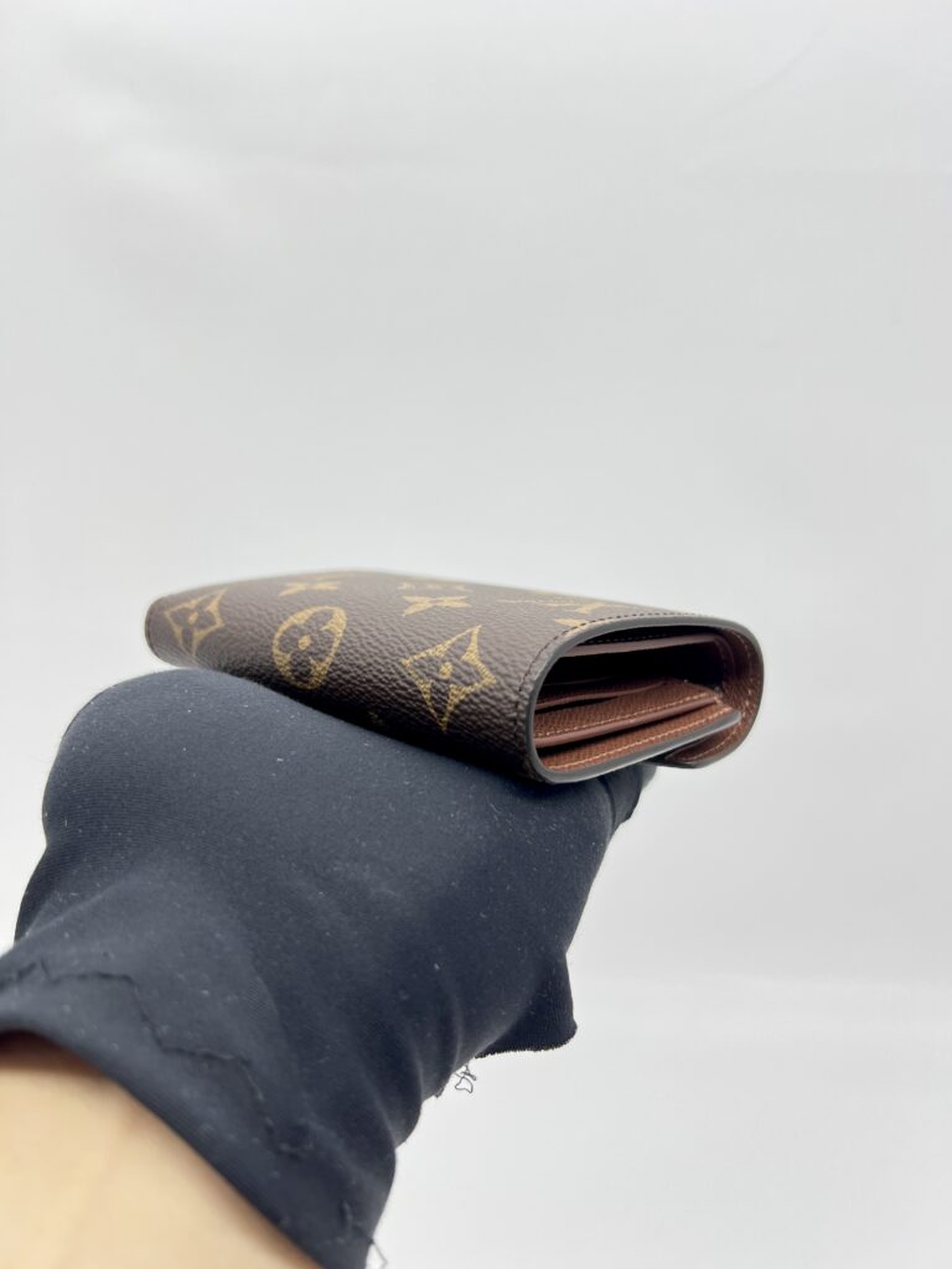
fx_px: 953
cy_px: 634
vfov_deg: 67.3
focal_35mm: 26
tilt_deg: -17.1
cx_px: 476
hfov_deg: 53.1
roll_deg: -0.2
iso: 32
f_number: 1.5
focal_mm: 5.7
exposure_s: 1/103
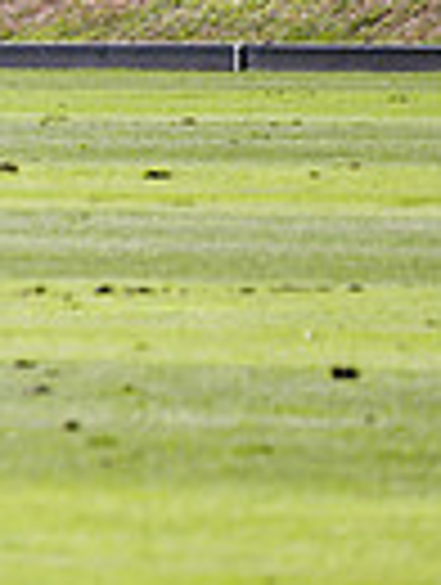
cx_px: -766
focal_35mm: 1758
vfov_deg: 1.1
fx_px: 29765
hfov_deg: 0.8
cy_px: -16
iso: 320
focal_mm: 400
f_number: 5.6
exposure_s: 1/1250
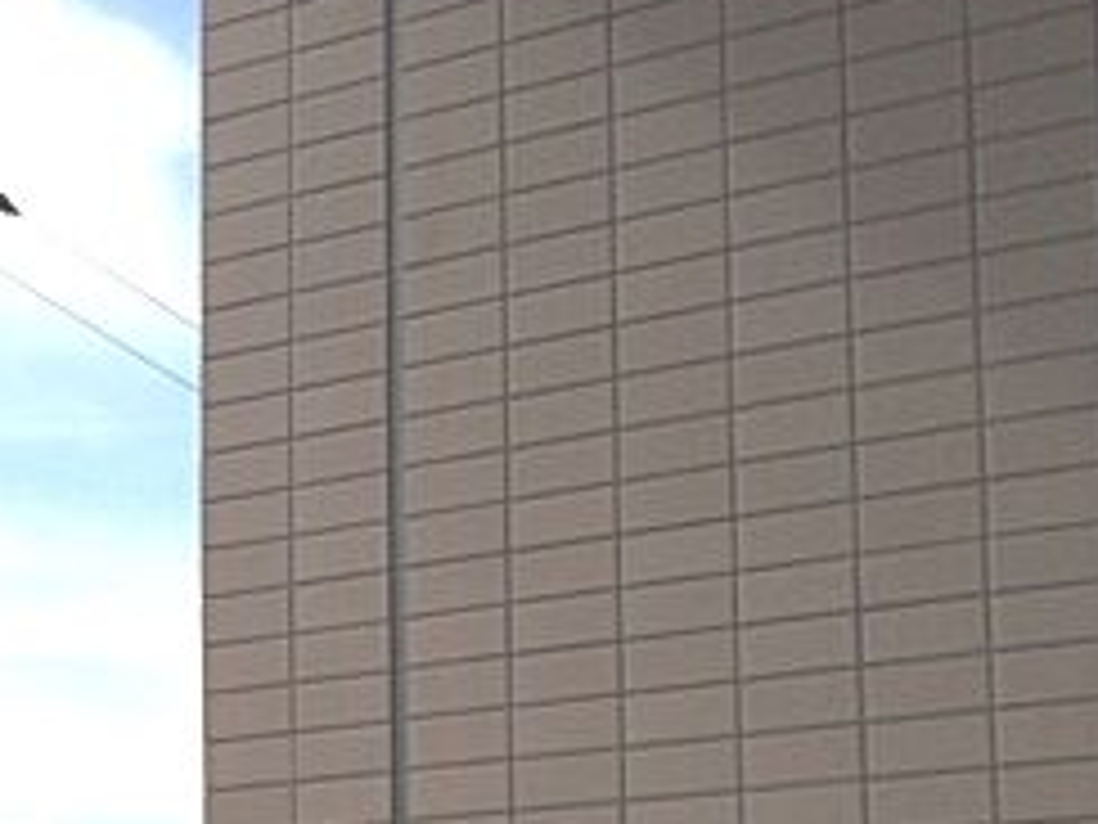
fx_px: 2411
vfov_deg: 18.3
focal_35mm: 76
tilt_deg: +4.2
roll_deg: -1.1
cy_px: 1013
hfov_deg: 23.3
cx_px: -252
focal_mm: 4.15
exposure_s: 1/2564
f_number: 2.2
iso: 32
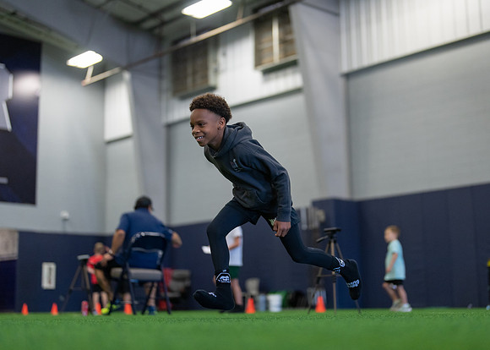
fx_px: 822
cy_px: 158
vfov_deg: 24.0
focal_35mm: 59
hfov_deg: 33.2
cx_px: 272
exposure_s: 1/1000
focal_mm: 50
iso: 1250
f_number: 1.3
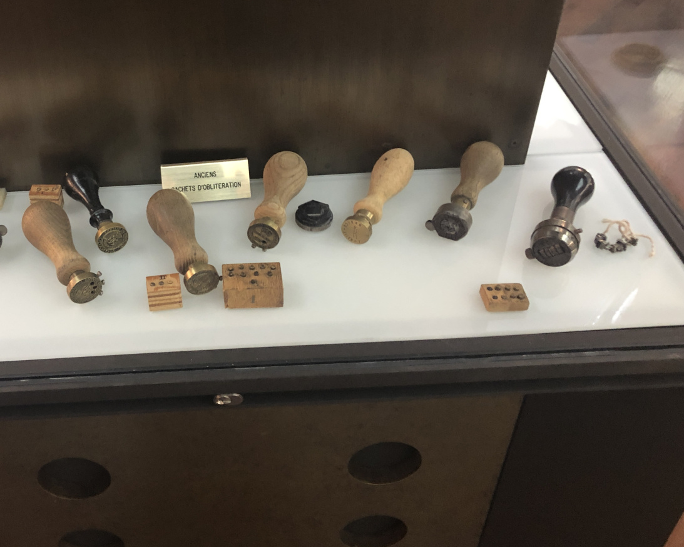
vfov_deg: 37.2
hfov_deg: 44.9
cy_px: 208
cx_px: 215
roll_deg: +2.4
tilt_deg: -39.5
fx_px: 810
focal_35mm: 40
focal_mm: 3.99
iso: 80
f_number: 1.8
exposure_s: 1/8
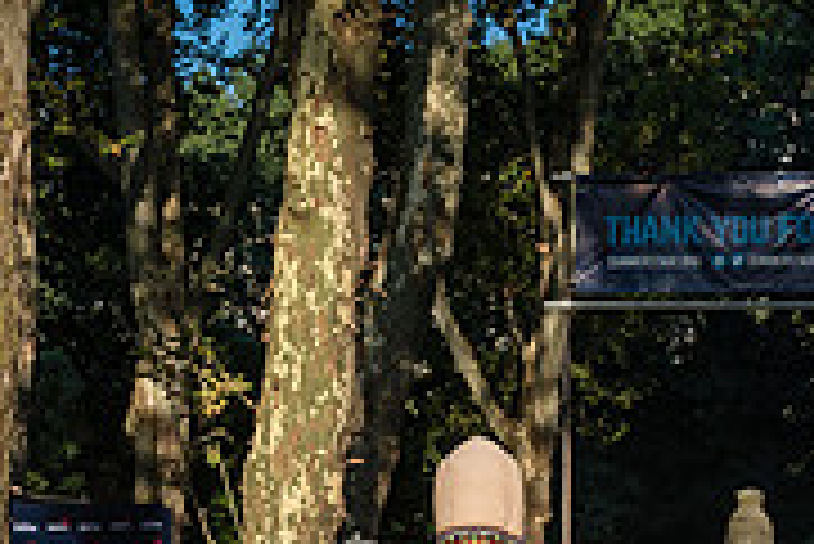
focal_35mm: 109
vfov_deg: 12.0
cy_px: 816
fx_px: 2467
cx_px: 360
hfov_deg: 18.7
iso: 500
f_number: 5
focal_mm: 34
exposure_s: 1/1600
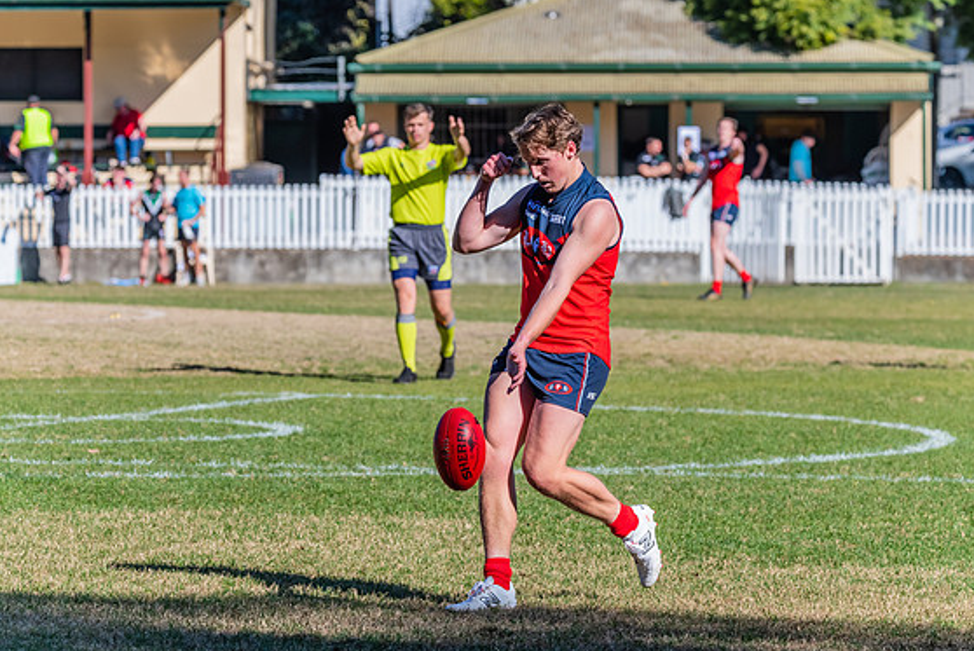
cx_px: 497
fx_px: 7175
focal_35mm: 265
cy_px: 329
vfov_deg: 5.2
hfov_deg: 7.8
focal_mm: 250
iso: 800
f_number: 10
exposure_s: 1/1600
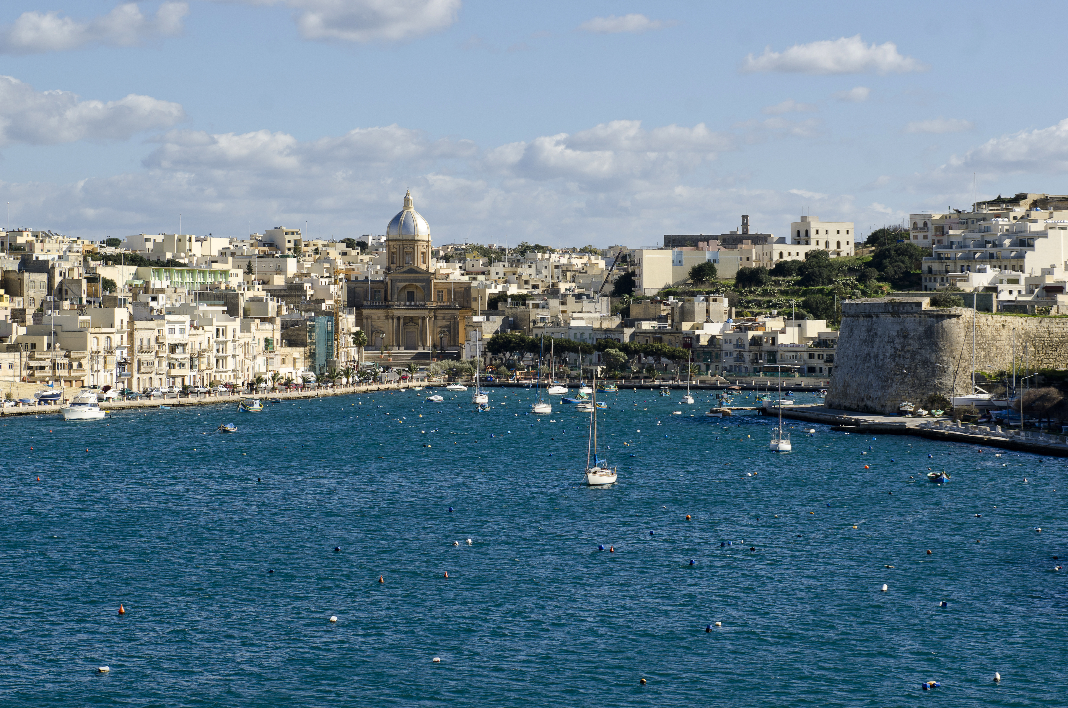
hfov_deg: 22.0
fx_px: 2753
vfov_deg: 14.6
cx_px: 534
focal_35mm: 93
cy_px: 354
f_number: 8
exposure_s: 1/400
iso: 100
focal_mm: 62
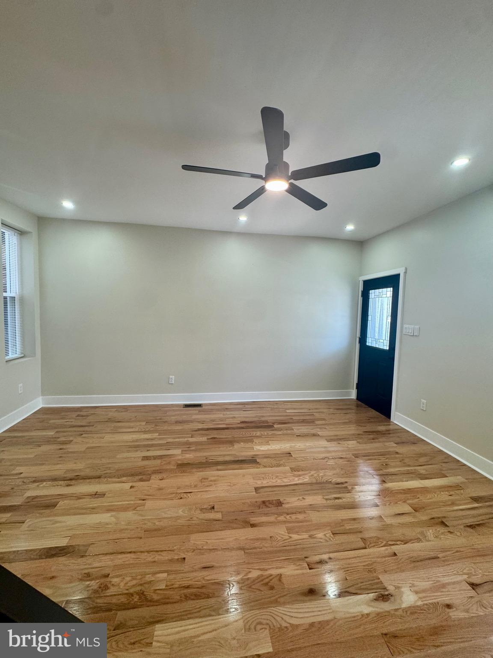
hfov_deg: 85.7
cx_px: 246
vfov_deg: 102.1
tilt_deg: -4.2
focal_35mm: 14
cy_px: 329
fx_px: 266
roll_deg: -1.4
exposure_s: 1/100
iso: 125
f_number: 2.2
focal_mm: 2.22
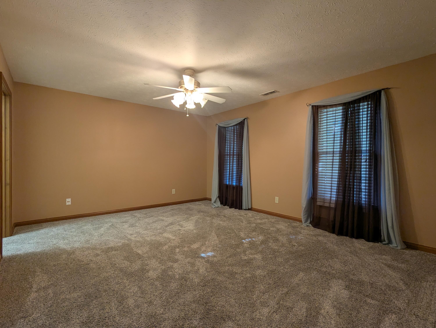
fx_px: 202
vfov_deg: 78.2
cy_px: 164
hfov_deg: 94.4
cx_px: 218
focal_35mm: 16
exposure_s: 1/24
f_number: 2.2
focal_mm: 2.35
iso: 104
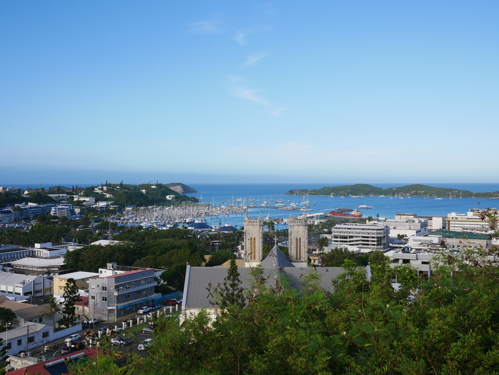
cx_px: 250
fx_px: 577
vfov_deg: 36.0
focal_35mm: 40
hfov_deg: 46.8
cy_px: 188
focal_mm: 20
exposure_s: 1/1000
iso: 200
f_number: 5
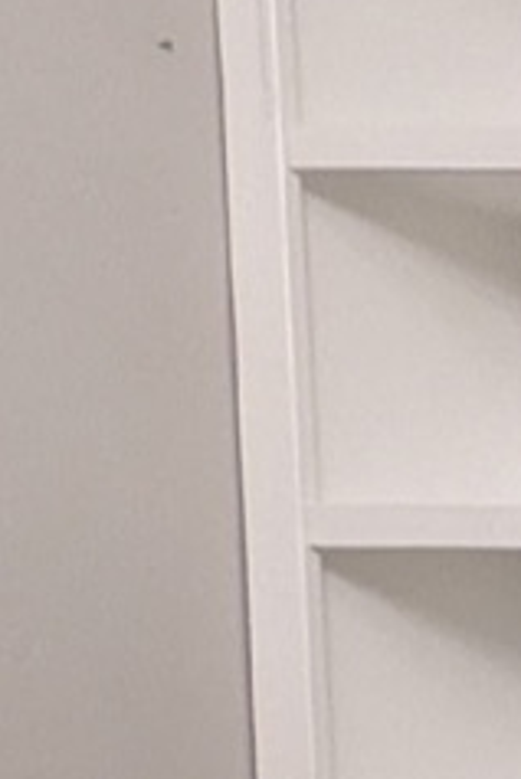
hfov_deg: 7.1
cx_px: 2353
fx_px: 2428
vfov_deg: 17.5
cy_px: 913
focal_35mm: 112
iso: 175
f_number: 2.2
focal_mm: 2.35
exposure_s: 1/24
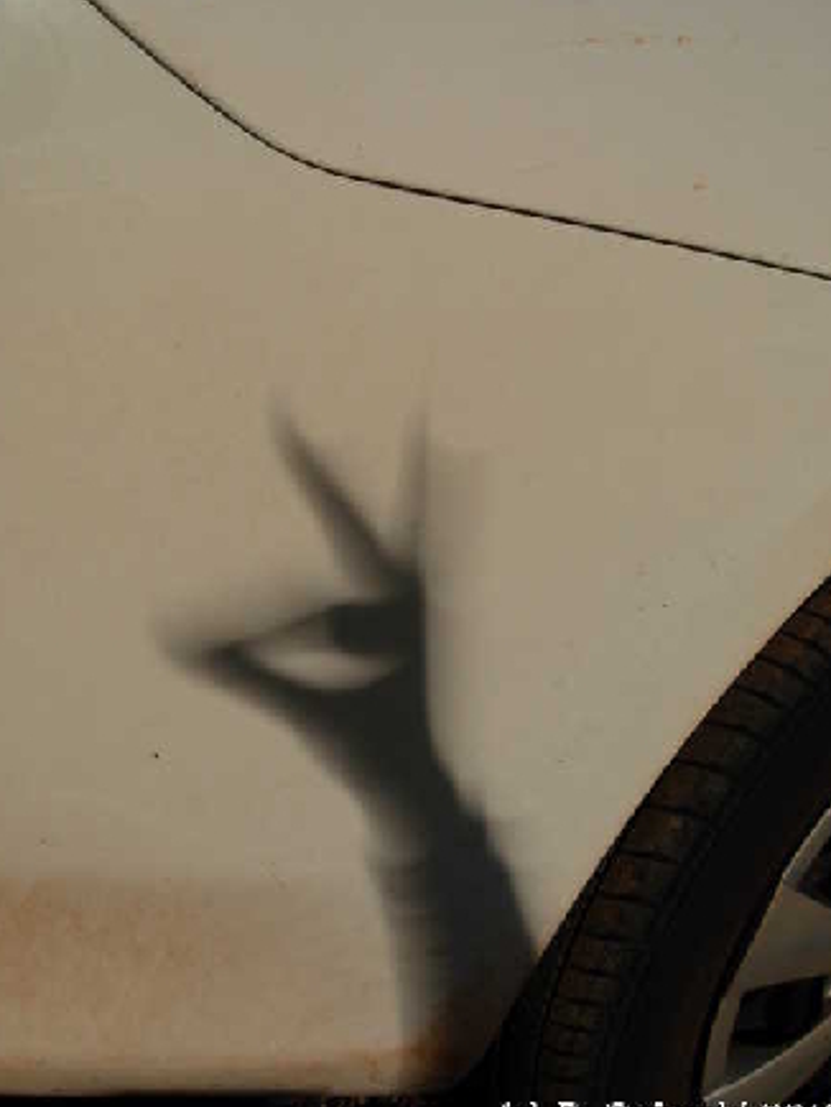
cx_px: 390
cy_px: 531
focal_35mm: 42
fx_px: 1343
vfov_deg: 44.8
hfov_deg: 34.4
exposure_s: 1/995
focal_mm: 6.3
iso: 79
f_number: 2.9
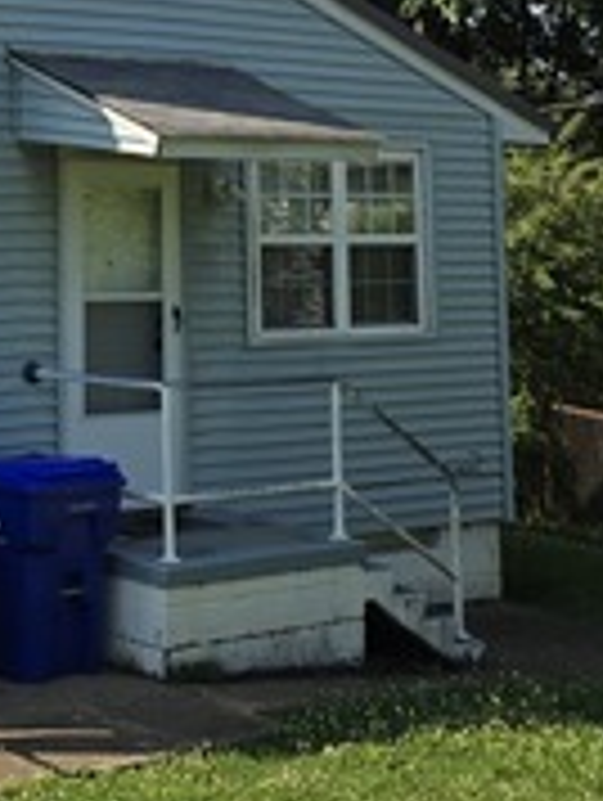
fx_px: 1993
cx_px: -99
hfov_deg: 16.6
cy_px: -178
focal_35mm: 86
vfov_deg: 21.1
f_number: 1.7
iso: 12
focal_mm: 6.3
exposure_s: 1/696
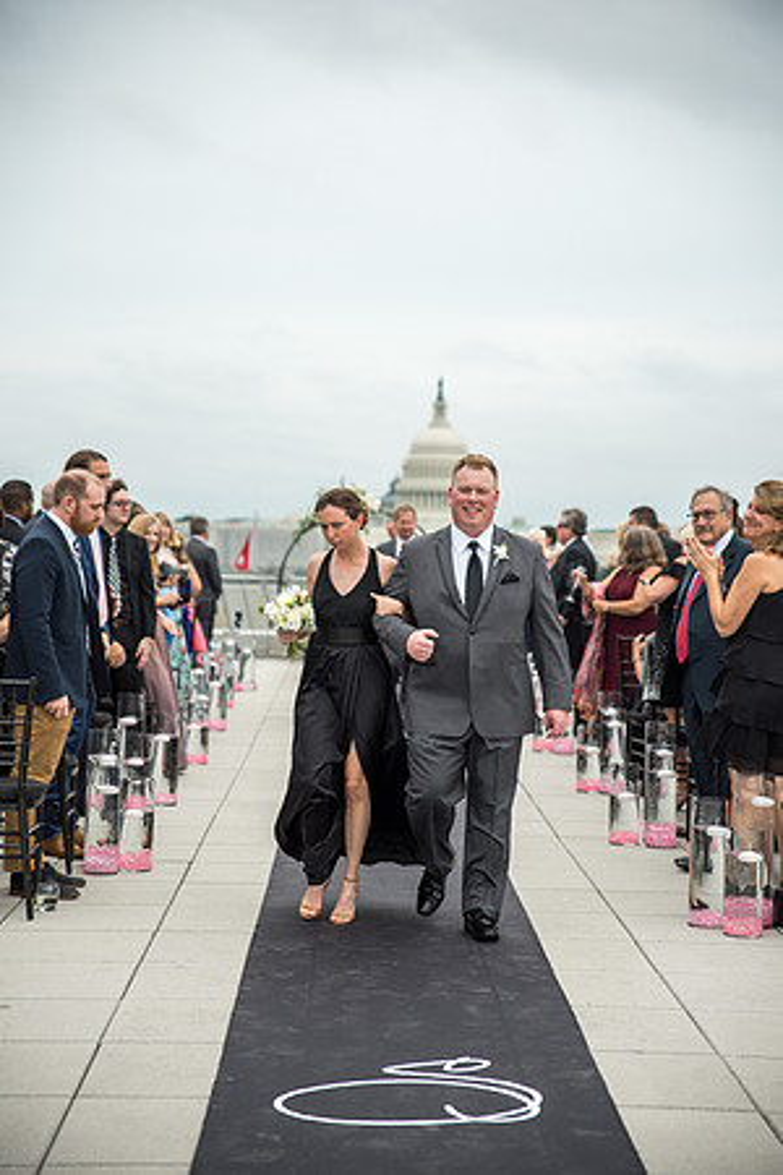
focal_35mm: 70
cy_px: 588
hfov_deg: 19.5
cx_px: 392
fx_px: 2284
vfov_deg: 28.8
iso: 200
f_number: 2.8
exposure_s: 1/800
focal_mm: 70
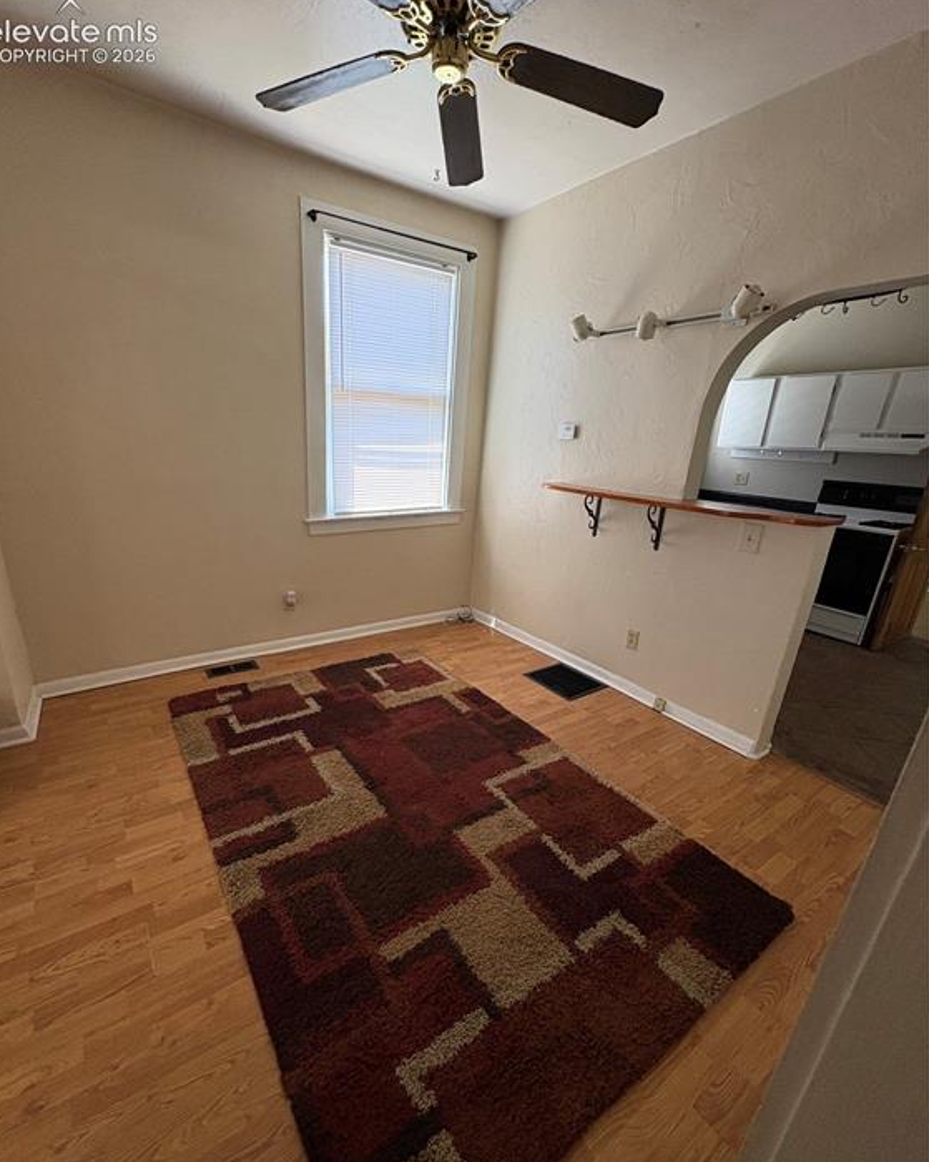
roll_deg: -4.5
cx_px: 453
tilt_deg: -18.9
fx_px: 516
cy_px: 618
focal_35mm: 15
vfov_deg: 96.7
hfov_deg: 84.0
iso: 250
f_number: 2.2
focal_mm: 2.22
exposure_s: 1/64
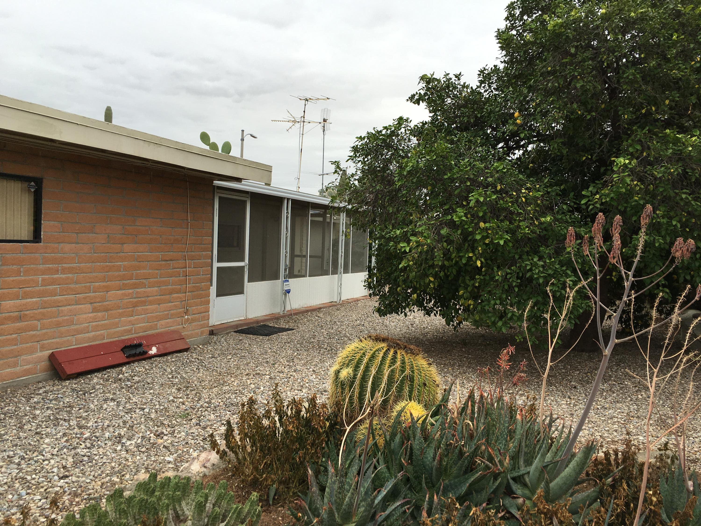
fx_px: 587
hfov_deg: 61.7
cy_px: 263
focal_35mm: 29
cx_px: 350
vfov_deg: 48.2
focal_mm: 4.15
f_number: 2.2
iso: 25
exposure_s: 1/297
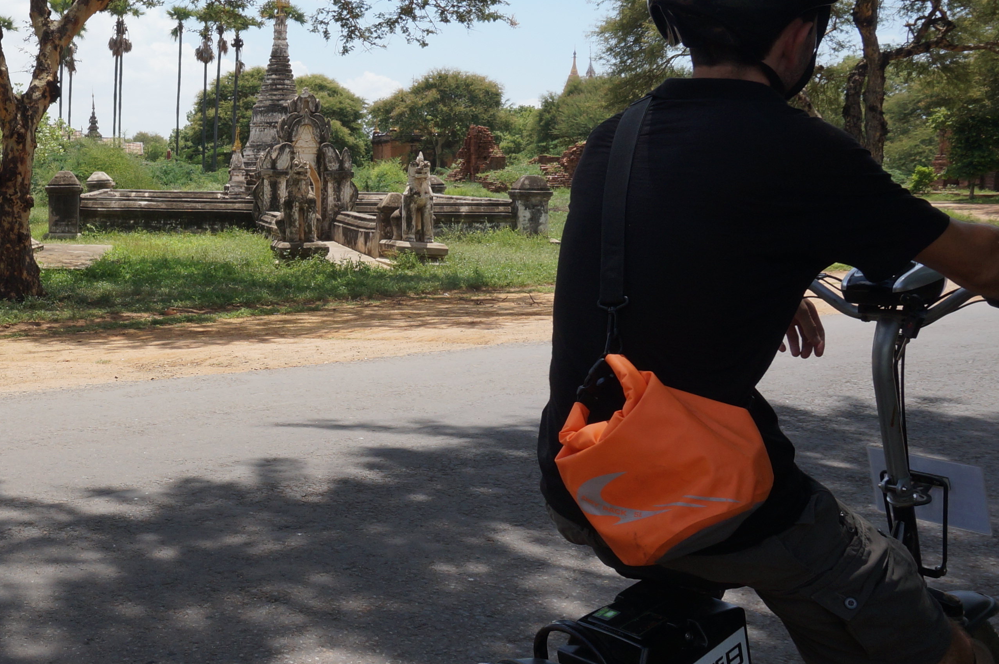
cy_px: 313
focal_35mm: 46
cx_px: 179
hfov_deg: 40.7
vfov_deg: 29.2
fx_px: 1275
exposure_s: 1/250
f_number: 11
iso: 200
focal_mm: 16
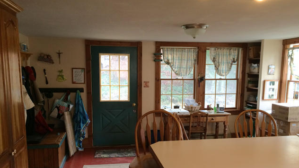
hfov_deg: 61.0
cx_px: 150
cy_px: 108
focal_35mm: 32
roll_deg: +0.6
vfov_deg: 36.4
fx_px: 254
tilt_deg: -10.2
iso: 50
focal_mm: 4.15
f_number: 2.2
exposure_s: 1/30
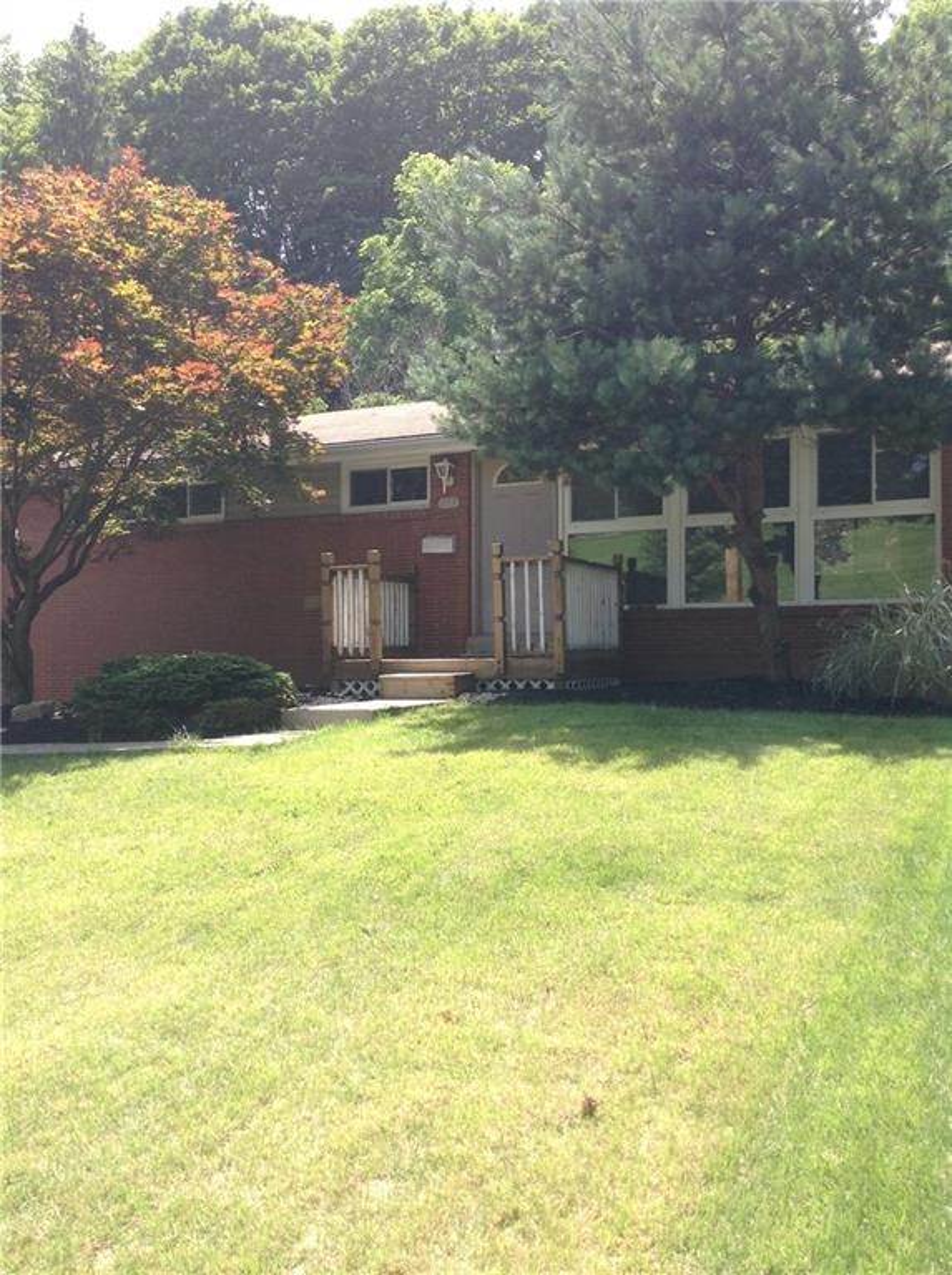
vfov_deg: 55.4
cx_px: 476
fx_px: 1214
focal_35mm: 33
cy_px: 638
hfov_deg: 42.8
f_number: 2.4
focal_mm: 3.3
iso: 25
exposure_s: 1/349
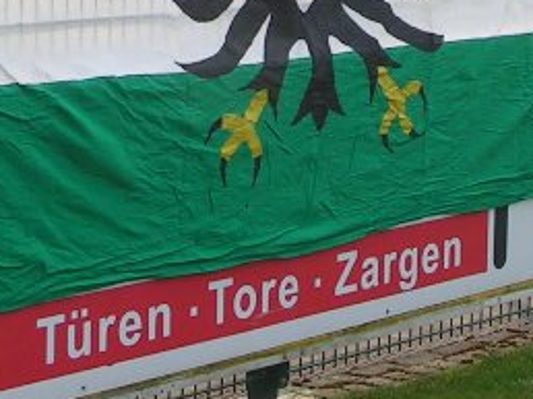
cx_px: 266
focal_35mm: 152
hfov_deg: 13.0
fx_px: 2338
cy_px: -170
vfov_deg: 9.5
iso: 50
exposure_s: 1/250
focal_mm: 7.6
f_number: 5.6
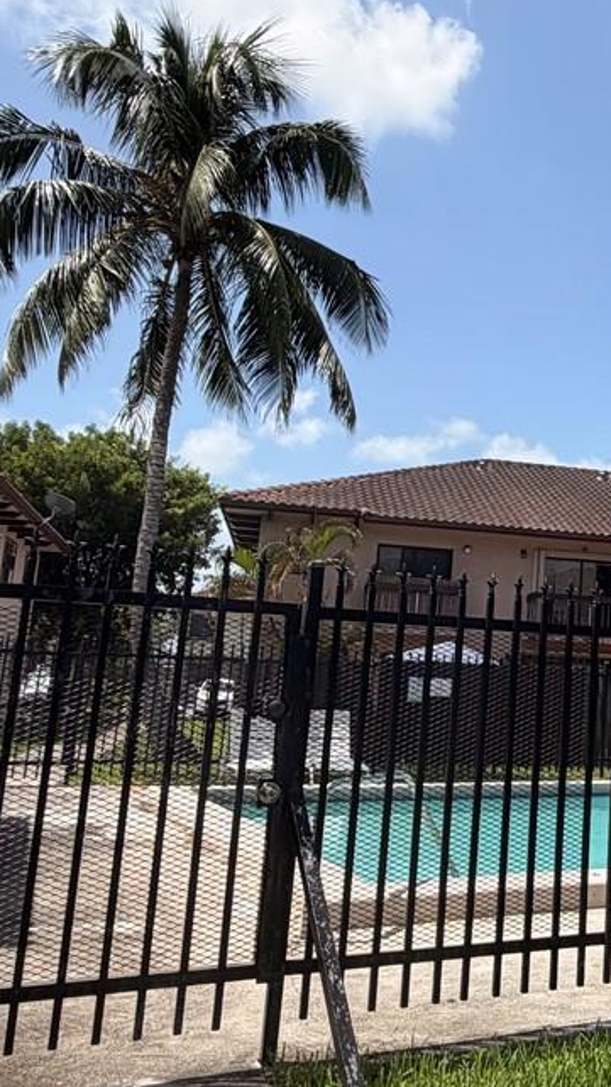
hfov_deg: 28.1
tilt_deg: +11.9
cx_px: 691
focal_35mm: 38
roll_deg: +0.1
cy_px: 491
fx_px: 1095
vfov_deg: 52.7
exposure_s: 1/901
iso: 20
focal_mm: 2.22
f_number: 2.2
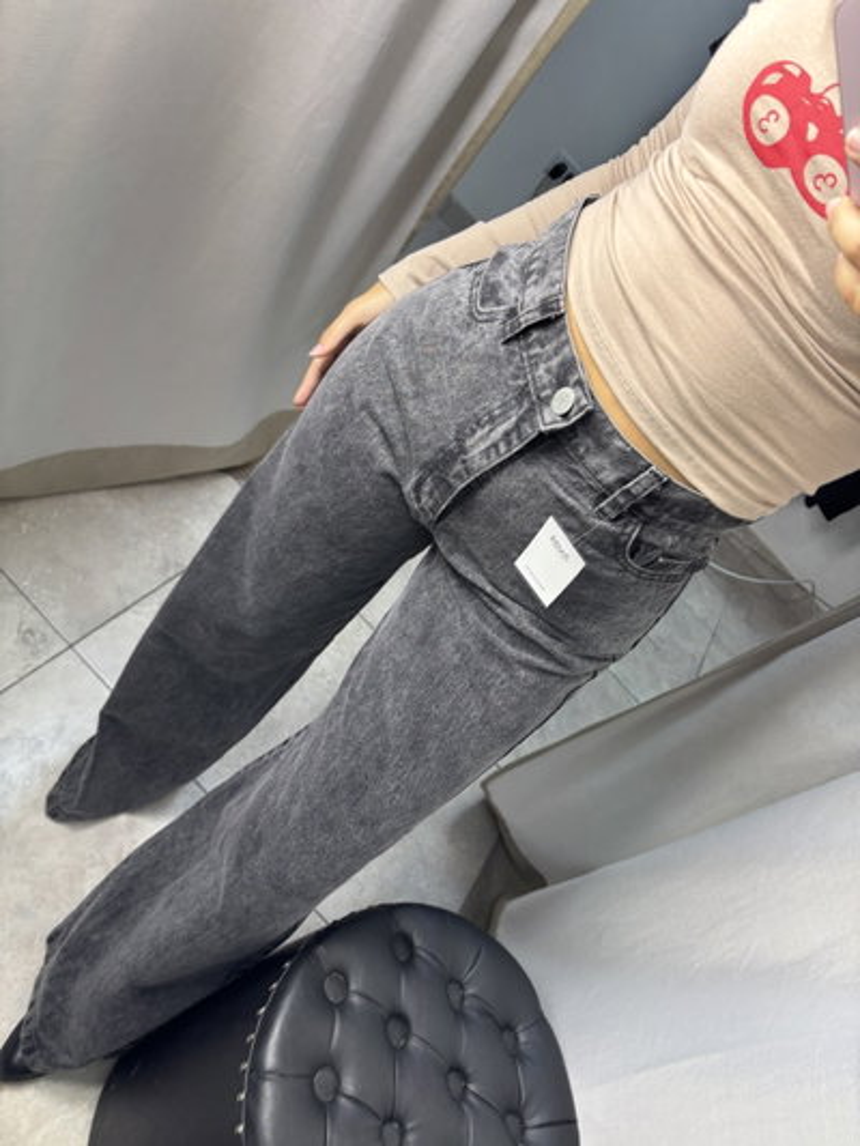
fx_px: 861
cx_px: 430
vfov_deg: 67.3
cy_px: 573
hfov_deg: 53.1
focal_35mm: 26
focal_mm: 5.96
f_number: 1.6
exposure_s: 1/100
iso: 80
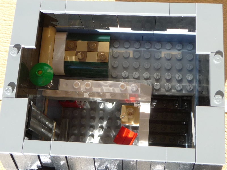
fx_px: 302
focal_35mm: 46
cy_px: 85
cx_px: 114
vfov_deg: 31.5
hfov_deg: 41.2
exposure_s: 1/250
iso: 100
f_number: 3.6
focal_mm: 5.6
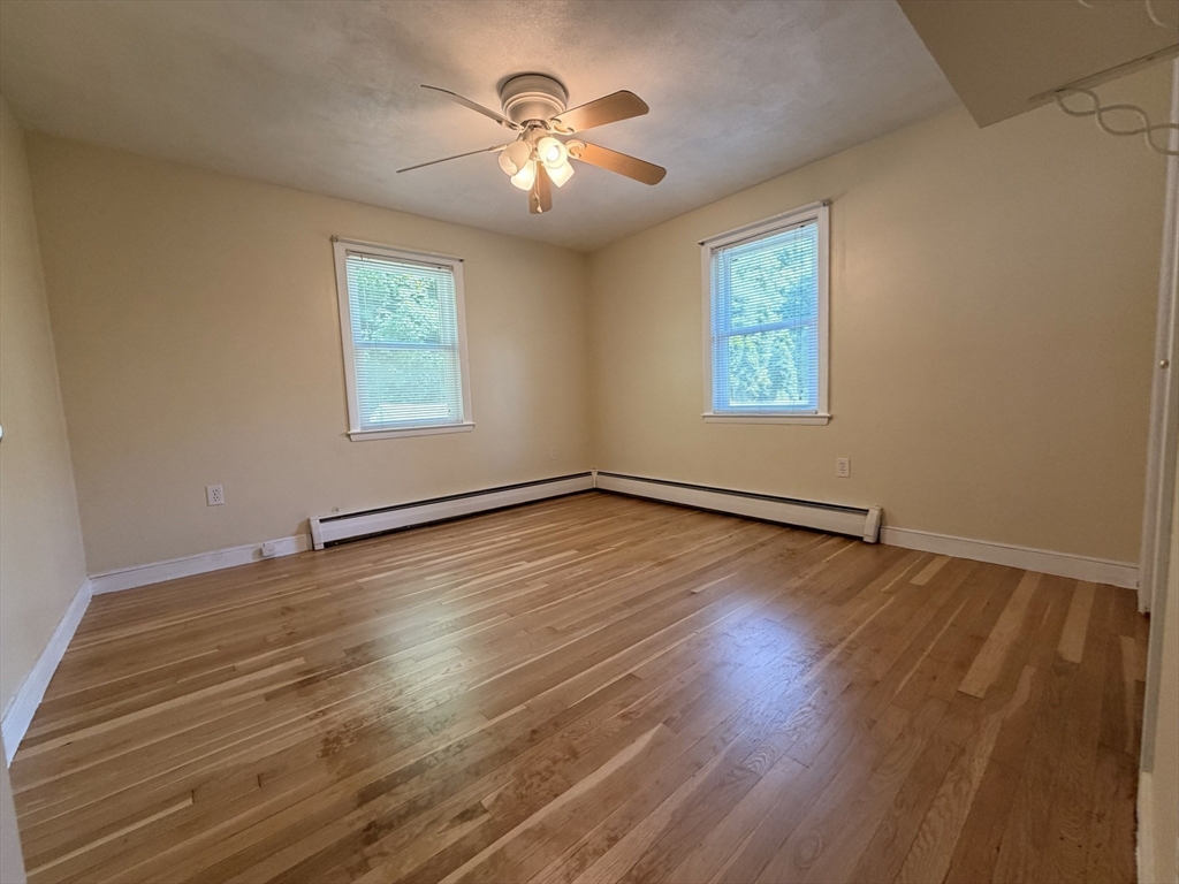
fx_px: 477
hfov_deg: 102.1
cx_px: 590
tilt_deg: -4.9
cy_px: 442
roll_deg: +2.9
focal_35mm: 14
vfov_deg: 85.7
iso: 250
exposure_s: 1/60
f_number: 2.2
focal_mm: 2.22
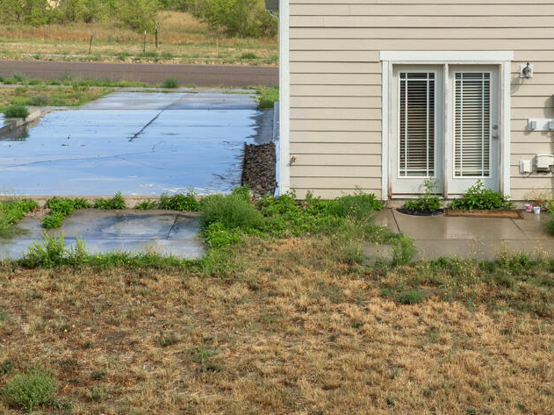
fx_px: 1040
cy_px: 15
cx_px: 267
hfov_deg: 29.8
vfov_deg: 21.9
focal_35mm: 65
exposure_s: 1/320
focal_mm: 12.29
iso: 100
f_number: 6.3
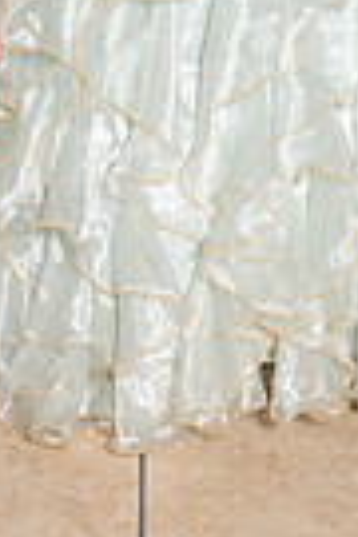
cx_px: 63
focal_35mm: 160
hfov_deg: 8.6
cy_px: -274
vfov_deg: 12.2
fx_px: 2386
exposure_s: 1/160
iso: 320
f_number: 7.1
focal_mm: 32
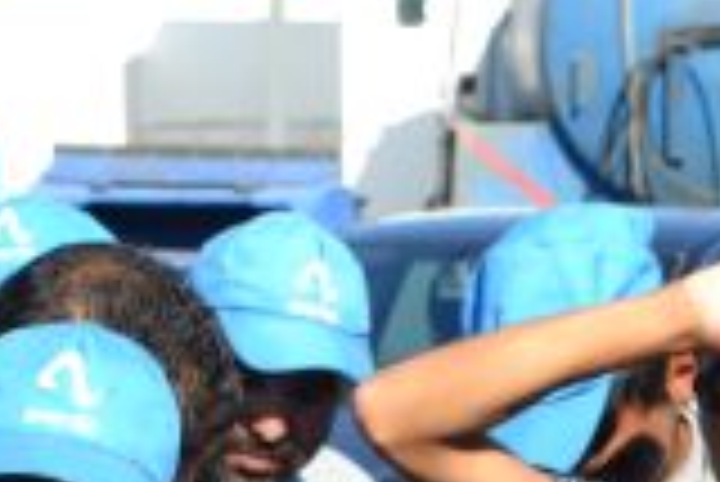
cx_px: 90
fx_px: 5765
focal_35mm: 288
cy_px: 482
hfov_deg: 7.1
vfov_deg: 4.8
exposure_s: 1/320
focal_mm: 48
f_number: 9
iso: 100
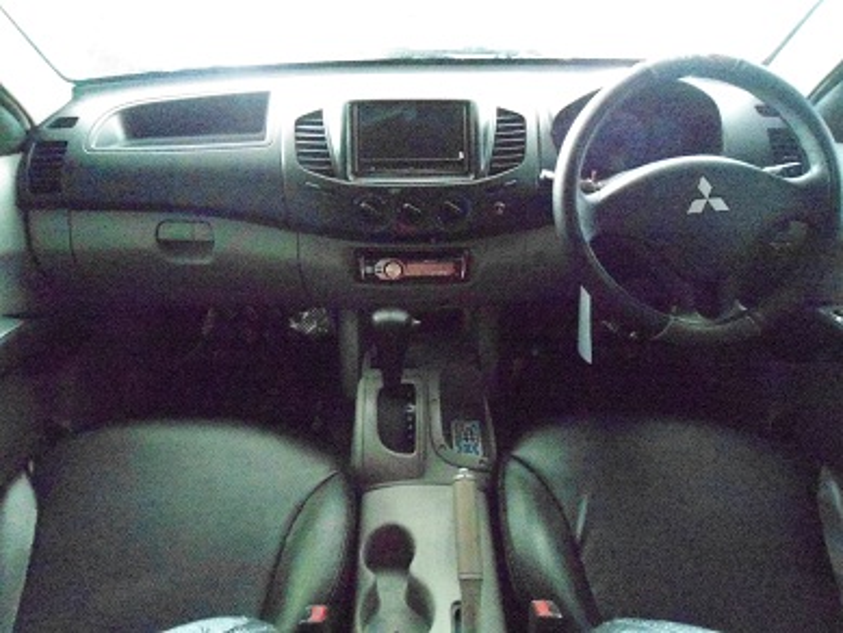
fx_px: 633
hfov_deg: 67.3
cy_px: 316
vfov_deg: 53.1
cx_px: 422
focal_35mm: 26
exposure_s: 1/30
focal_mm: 4.7
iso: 3200
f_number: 2.8
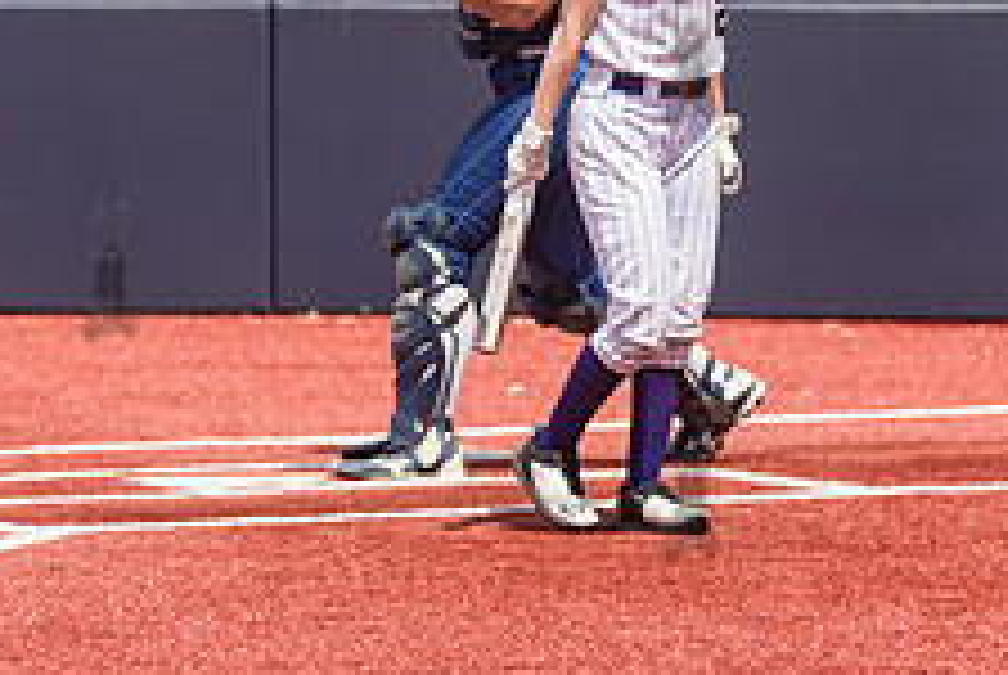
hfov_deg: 5.5
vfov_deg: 3.7
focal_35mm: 375
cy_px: 43
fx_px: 10514
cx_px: 688
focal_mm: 145
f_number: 3.5
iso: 200
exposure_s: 1/2500
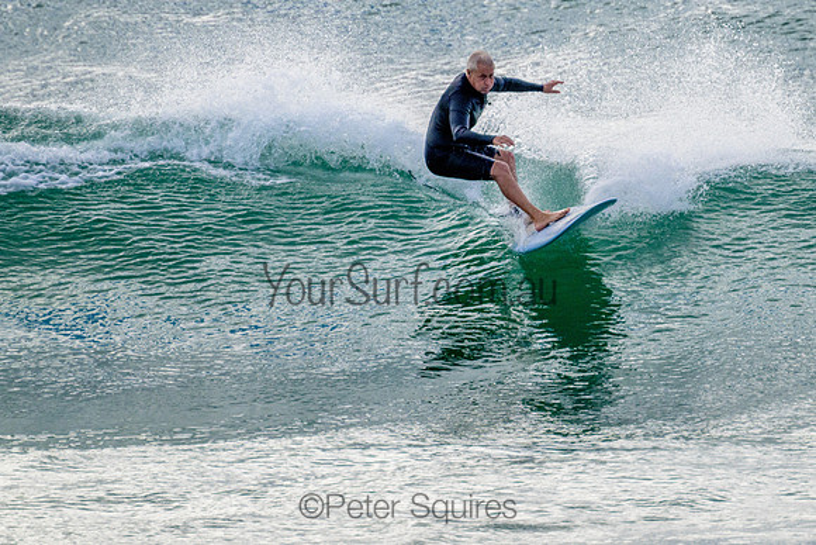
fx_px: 24819
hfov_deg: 1.9
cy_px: 175
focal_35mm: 1095
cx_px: 527
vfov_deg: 1.3
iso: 1000
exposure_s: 1/2000
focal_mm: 800
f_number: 11
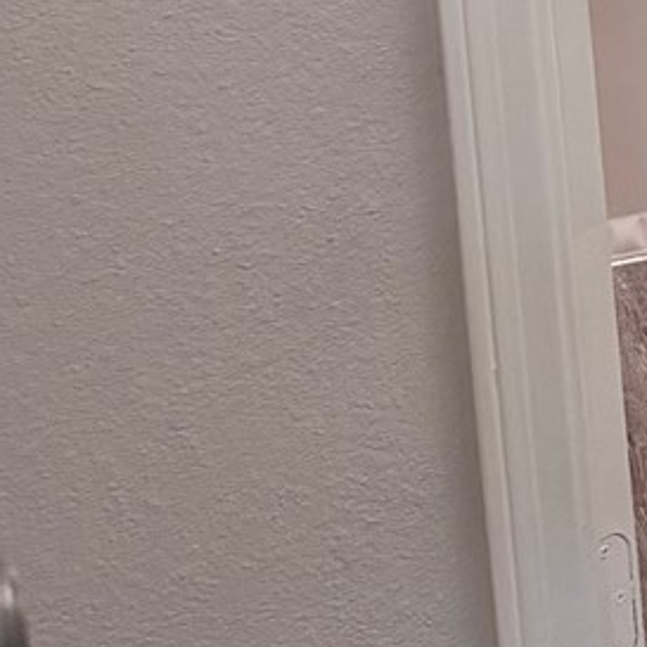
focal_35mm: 159
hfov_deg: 8.1
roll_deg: +0.6
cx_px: 2368
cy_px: -538
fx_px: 3362
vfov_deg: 10.3
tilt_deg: -7.6
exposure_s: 1/60
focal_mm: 6.76
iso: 160
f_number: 1.78
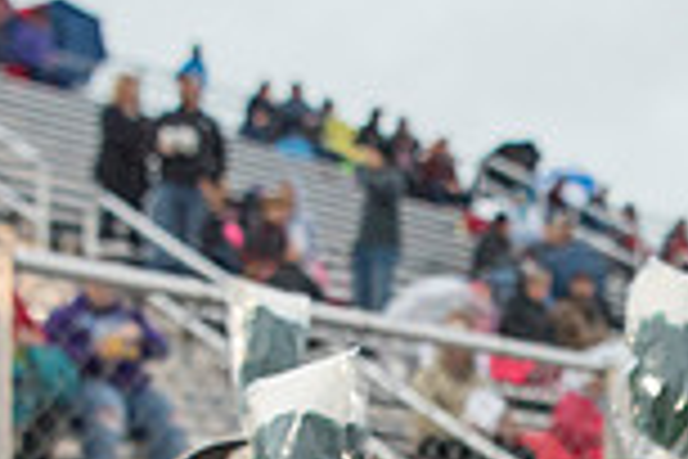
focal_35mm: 91
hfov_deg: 21.6
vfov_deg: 13.9
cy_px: 736
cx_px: 679
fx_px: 1739
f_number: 3.2
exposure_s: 1/800
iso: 2000
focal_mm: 24
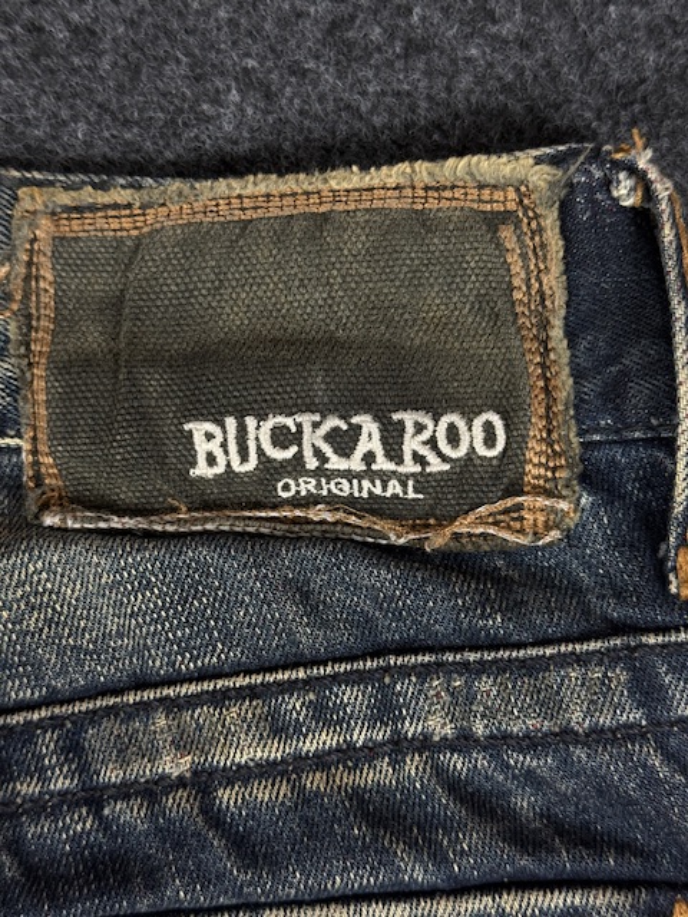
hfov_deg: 30.3
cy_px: 458
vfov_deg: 39.7
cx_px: 344
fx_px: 1272
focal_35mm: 48
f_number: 1.78
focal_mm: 6.76
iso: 100
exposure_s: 1/50
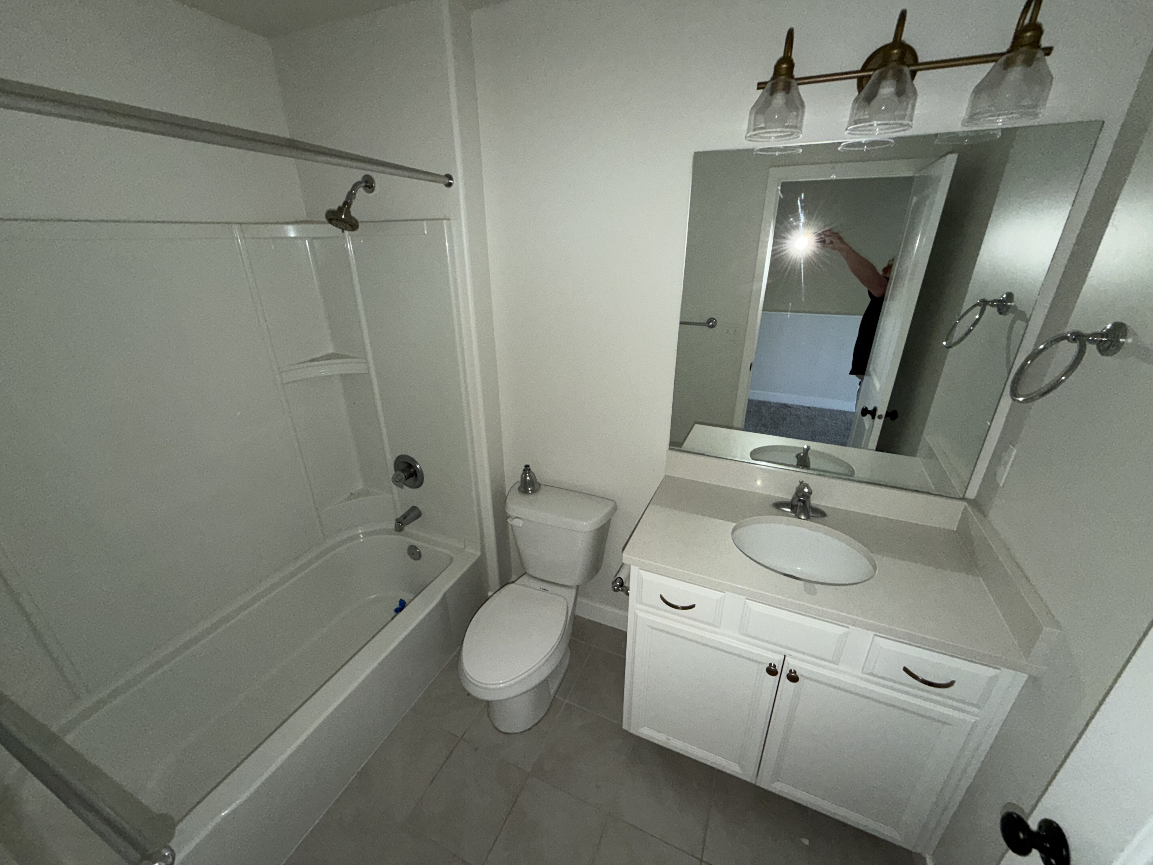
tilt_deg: -23.6
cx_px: 576
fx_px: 466
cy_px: 432
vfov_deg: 85.7
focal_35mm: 14
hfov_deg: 102.1
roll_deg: +0.6
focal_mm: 2.22
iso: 125
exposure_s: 1/40
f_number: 2.2
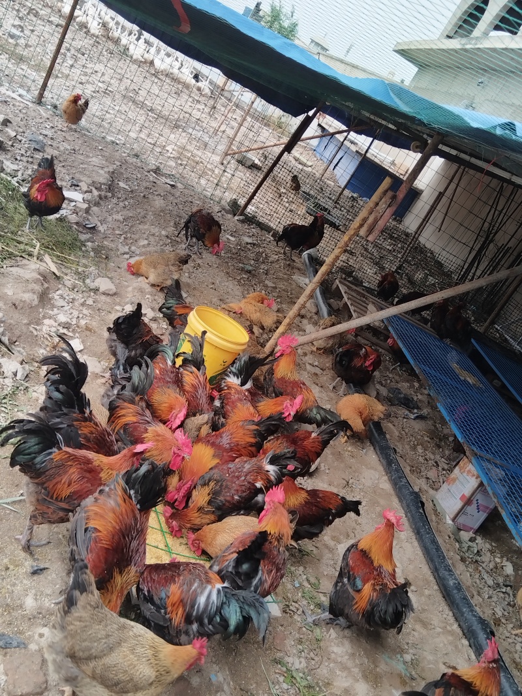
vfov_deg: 55.4
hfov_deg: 42.9
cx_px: 261
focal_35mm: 33
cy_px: 348
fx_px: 664
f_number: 1.9
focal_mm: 4.95
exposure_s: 1/100
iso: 360
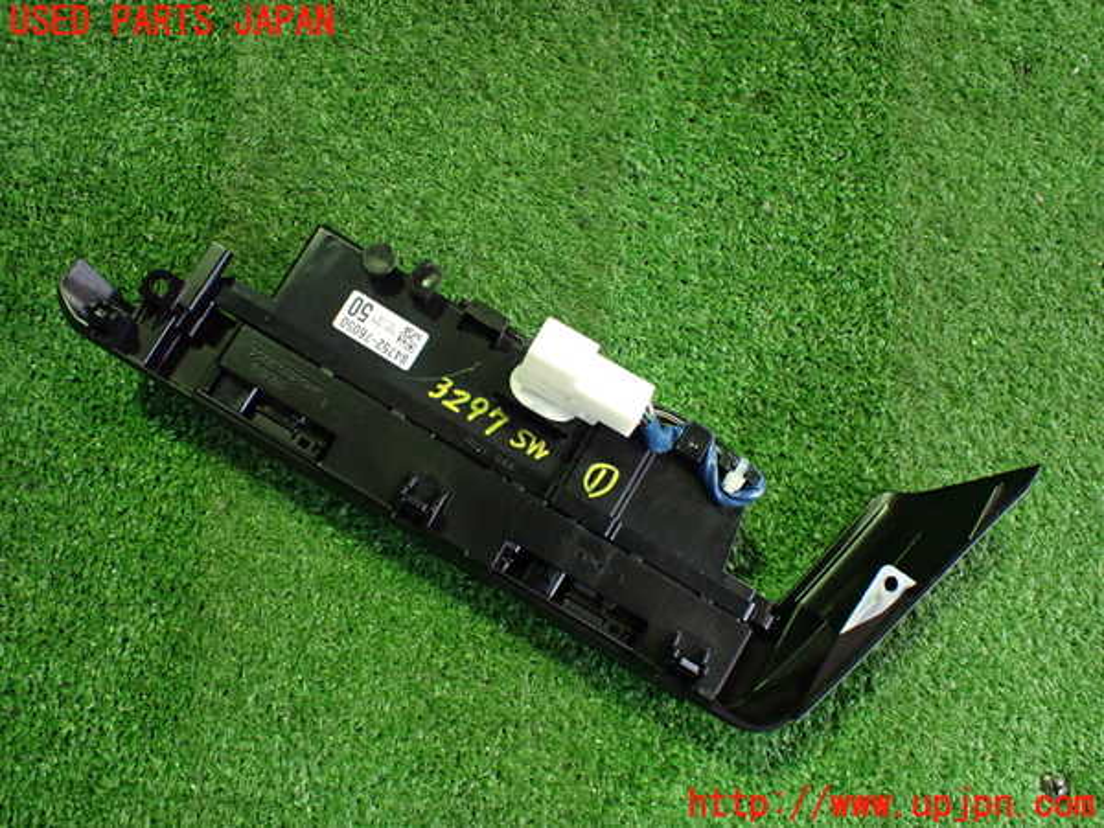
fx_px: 957
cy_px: 414
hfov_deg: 60.0
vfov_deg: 46.8
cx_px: 552
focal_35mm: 30
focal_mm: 5.4
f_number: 2.3
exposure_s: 1/60
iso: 800
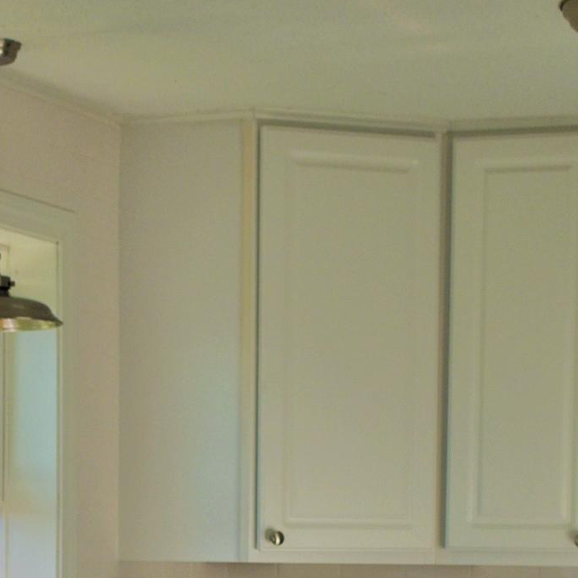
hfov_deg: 12.9
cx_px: 185
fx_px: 2550
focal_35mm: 135
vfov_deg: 12.4
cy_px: 833
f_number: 3.8
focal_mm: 24
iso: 200
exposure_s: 1/640
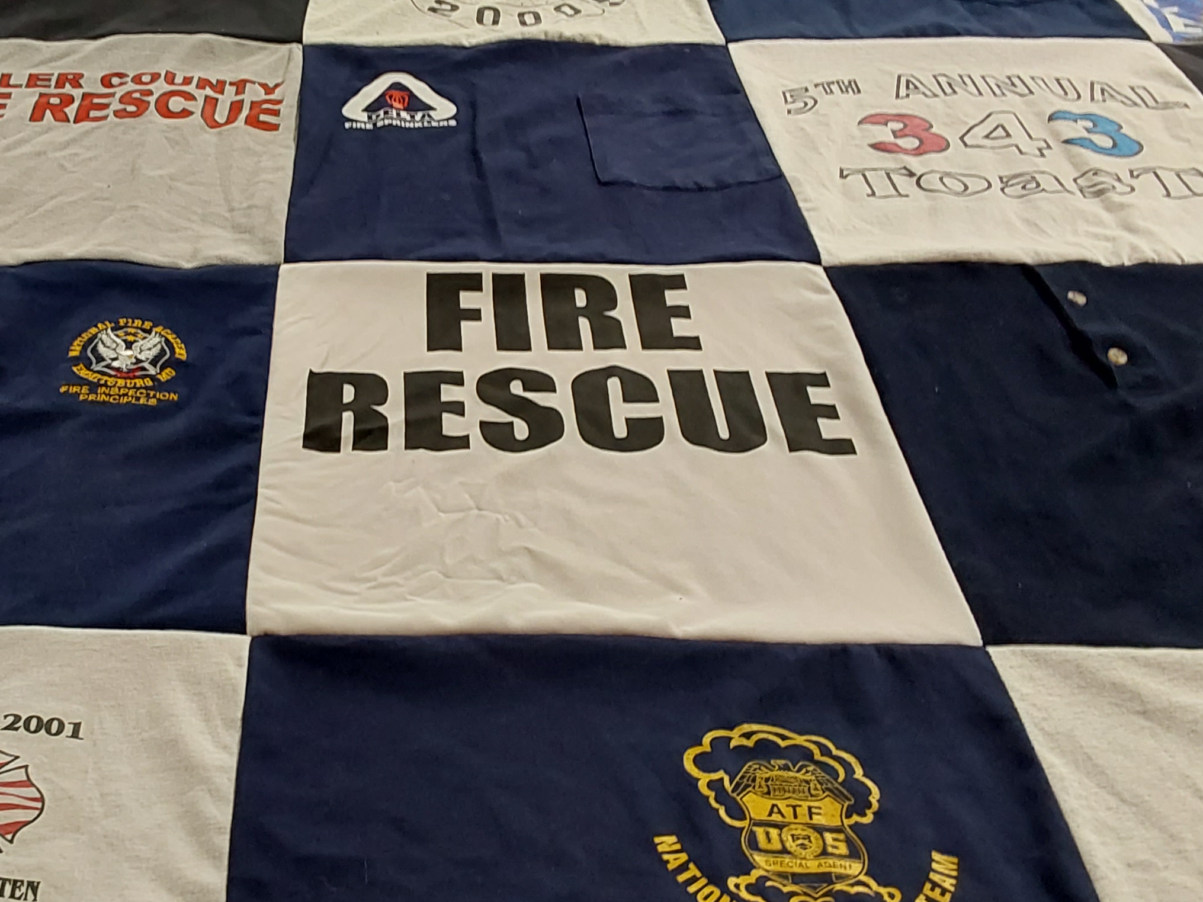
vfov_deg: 32.2
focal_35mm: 45
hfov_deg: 41.3
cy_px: 465
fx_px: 1564
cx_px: 367
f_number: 1.9
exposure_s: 1/60
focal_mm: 2.91
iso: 100
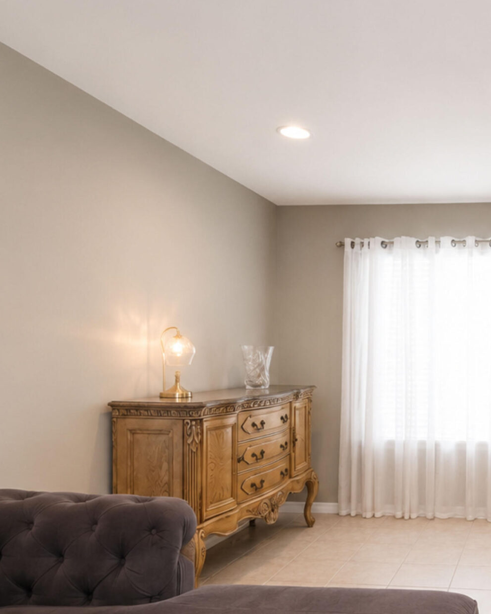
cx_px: 463
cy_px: 364
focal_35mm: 29
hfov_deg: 44.4
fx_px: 527
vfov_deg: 60.0
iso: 1600
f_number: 10
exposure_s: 1/80
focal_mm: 10
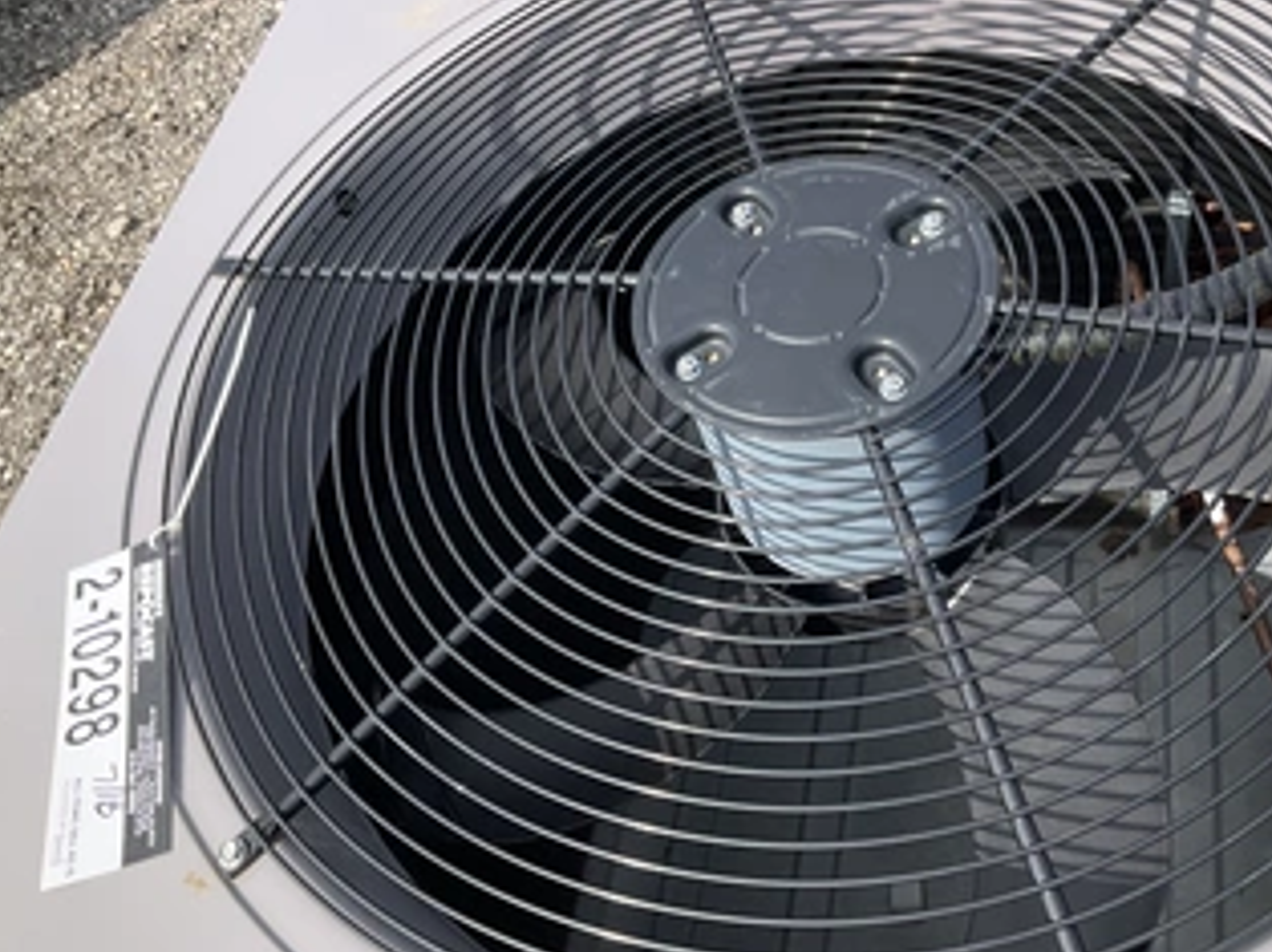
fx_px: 1359
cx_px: 737
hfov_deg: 50.0
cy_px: 377
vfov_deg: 38.4
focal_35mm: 37
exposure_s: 1/912
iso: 25
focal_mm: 3
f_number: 1.8
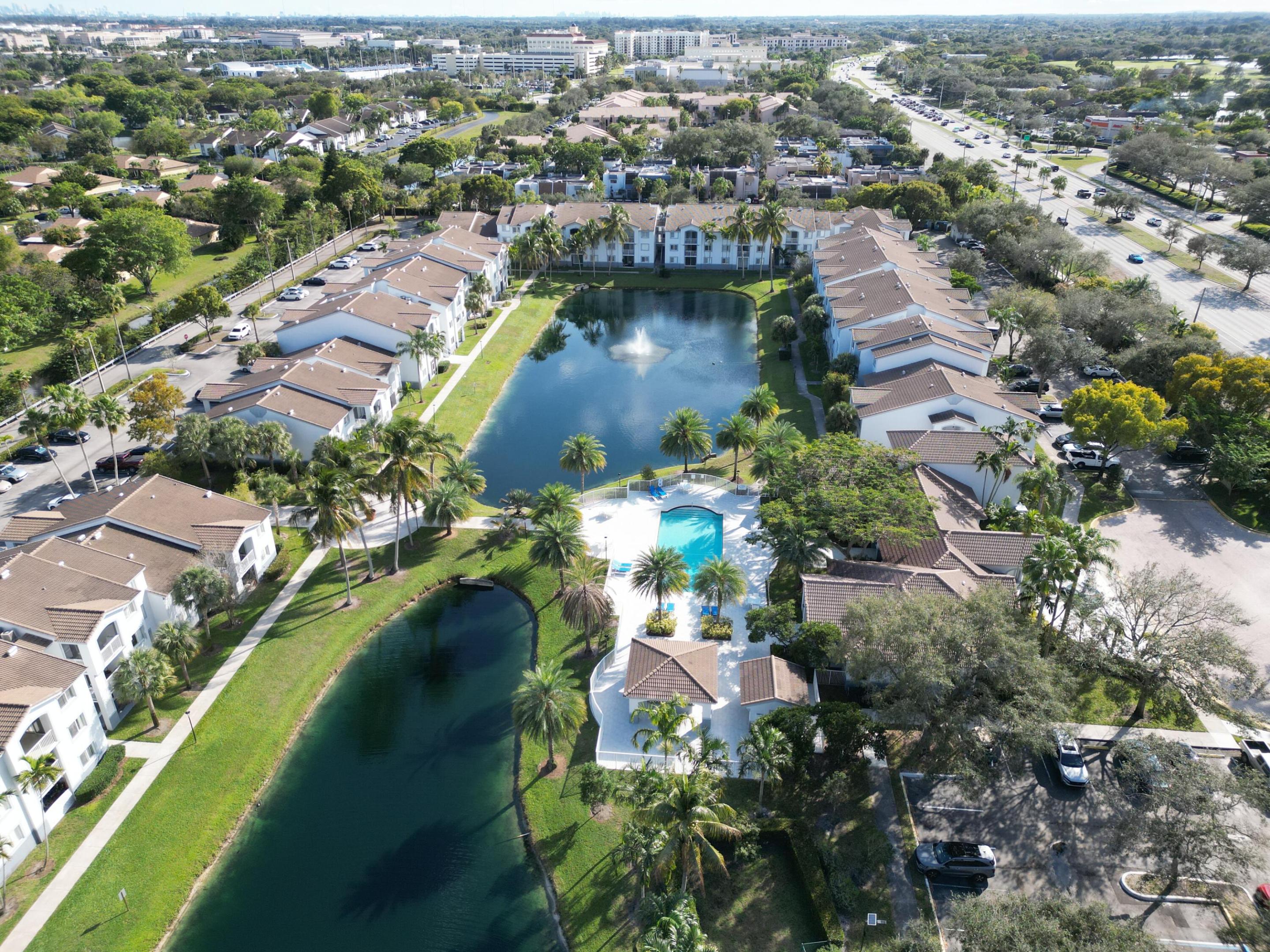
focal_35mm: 24
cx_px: 635
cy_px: 476
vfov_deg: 56.8
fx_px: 881
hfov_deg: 71.6
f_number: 1.7
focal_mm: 6.72
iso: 200
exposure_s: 1/1600
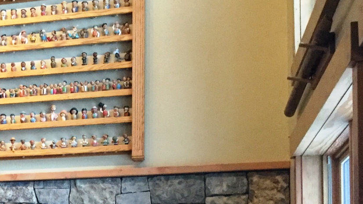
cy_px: 272
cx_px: -51
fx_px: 799
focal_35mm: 83
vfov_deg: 14.0
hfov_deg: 23.7
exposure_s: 1/24
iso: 200
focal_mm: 3.3
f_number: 2.4
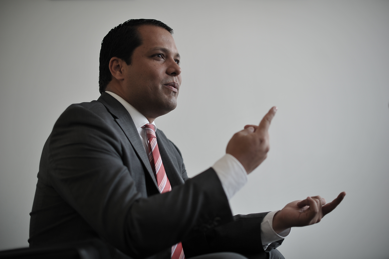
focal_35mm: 50
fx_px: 540
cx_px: 194
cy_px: 130
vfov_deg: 27.0
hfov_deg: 39.6
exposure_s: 1/320
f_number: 1.8
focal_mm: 50
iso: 500
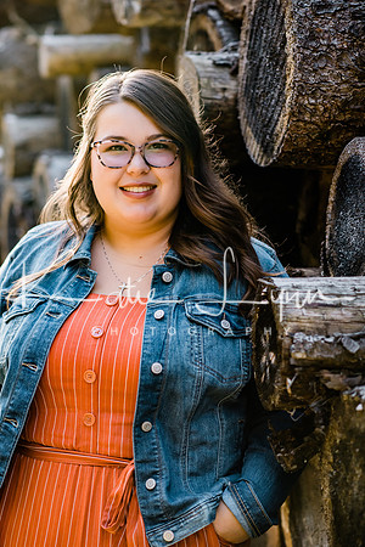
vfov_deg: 23.9
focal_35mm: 85
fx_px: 1293
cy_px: 274
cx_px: 182
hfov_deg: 16.1
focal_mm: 85
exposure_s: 1/800
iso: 640
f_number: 2.8
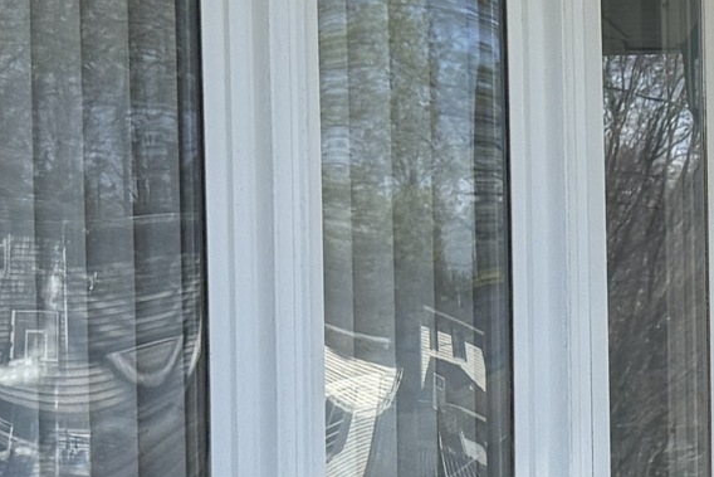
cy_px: 452
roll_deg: +0.5
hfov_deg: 14.4
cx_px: 1004
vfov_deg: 10.1
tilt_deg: +2.9
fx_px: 2678
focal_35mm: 135
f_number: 1.78
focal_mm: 6.76
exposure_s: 1/2801
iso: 100
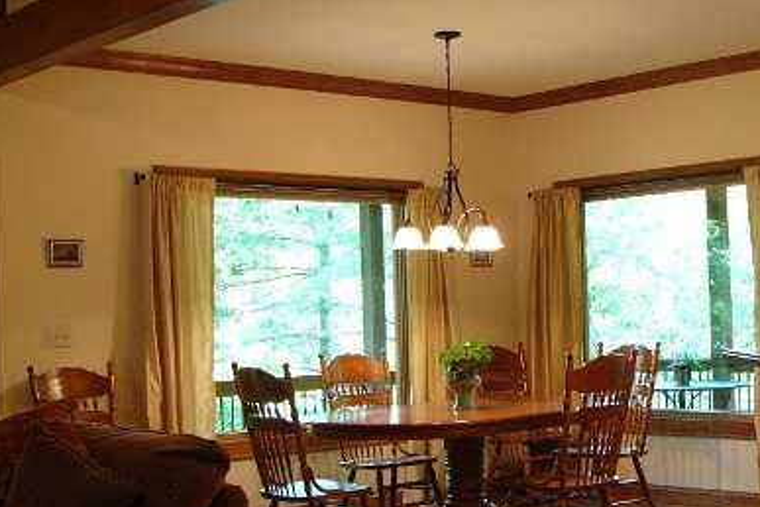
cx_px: 495
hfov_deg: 32.2
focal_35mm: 62
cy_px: 248
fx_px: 1309
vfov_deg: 21.9
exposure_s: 1/13
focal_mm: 6
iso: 100
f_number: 2.8
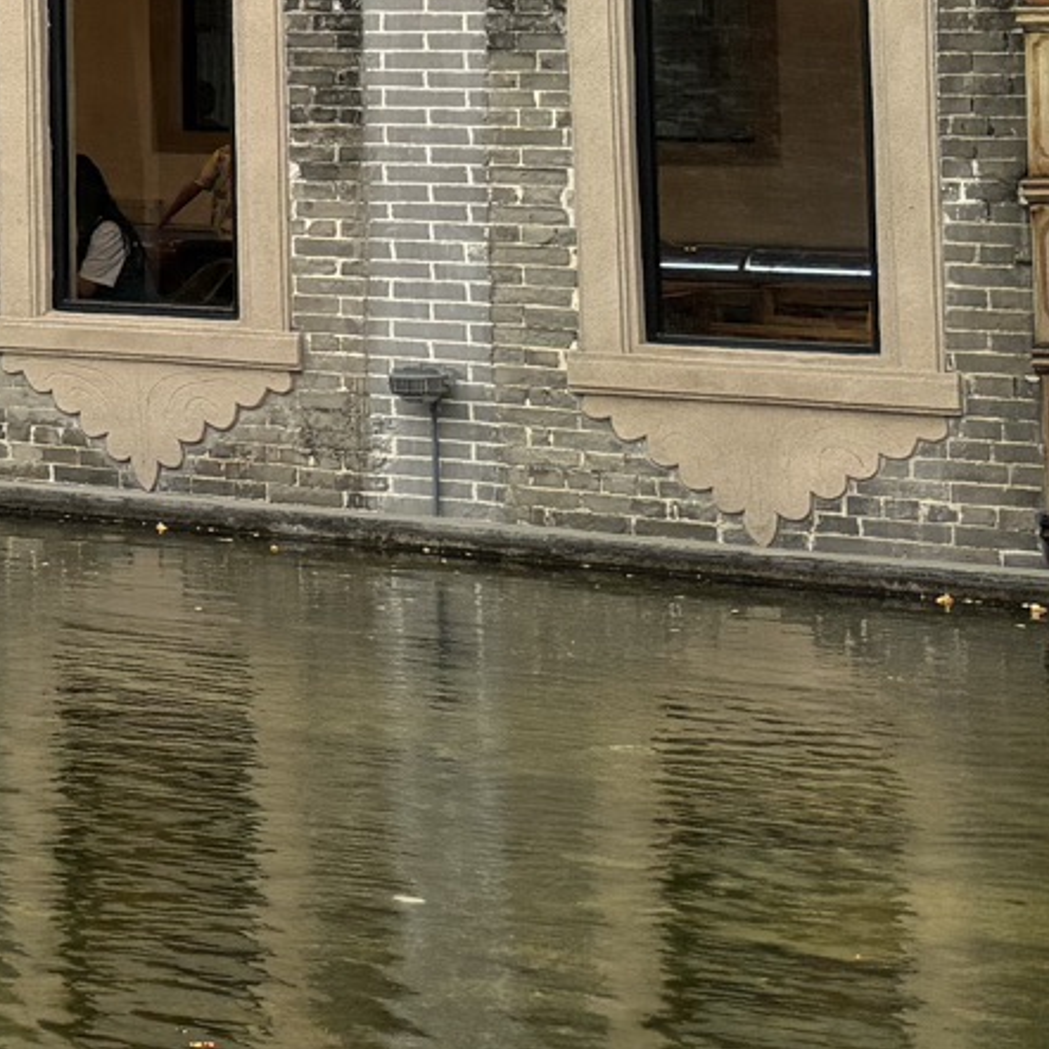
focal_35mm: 104
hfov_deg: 13.3
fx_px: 3566
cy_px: -263
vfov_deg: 16.0
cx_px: -1305
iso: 50
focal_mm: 5.96
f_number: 1.6
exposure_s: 1/439
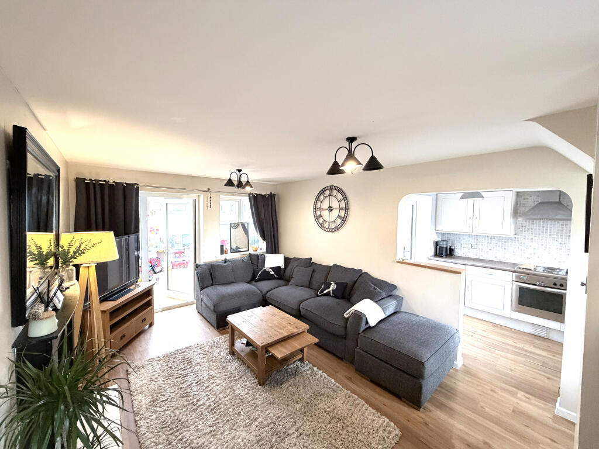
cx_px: 300
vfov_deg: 85.7
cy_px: 224
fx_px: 242
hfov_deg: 102.1
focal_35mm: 14
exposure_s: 1/60
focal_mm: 2.22
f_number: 2.2
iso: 400
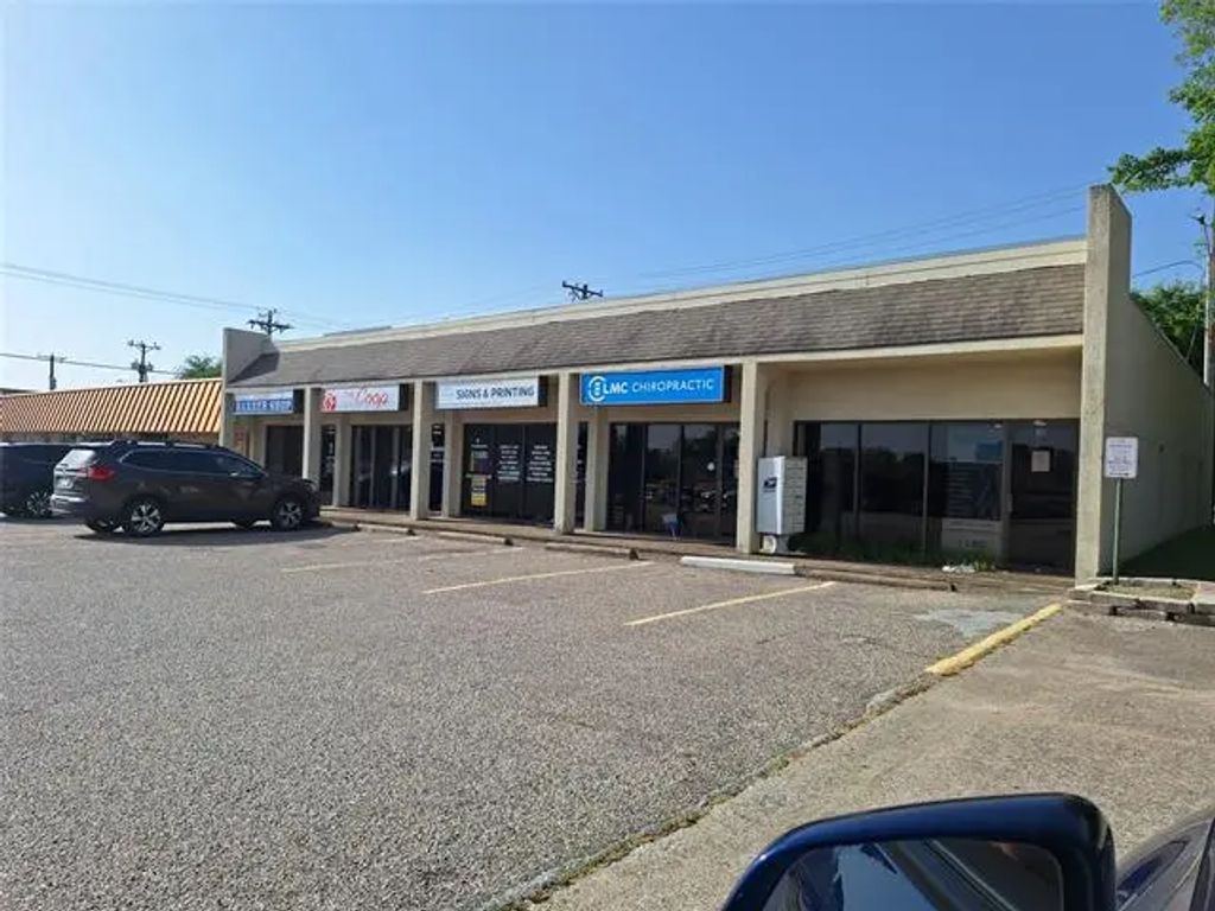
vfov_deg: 58.9
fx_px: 807
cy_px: 456
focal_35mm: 23
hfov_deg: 73.9
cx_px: 608
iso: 40
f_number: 1.8
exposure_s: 1/3831
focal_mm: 5.54
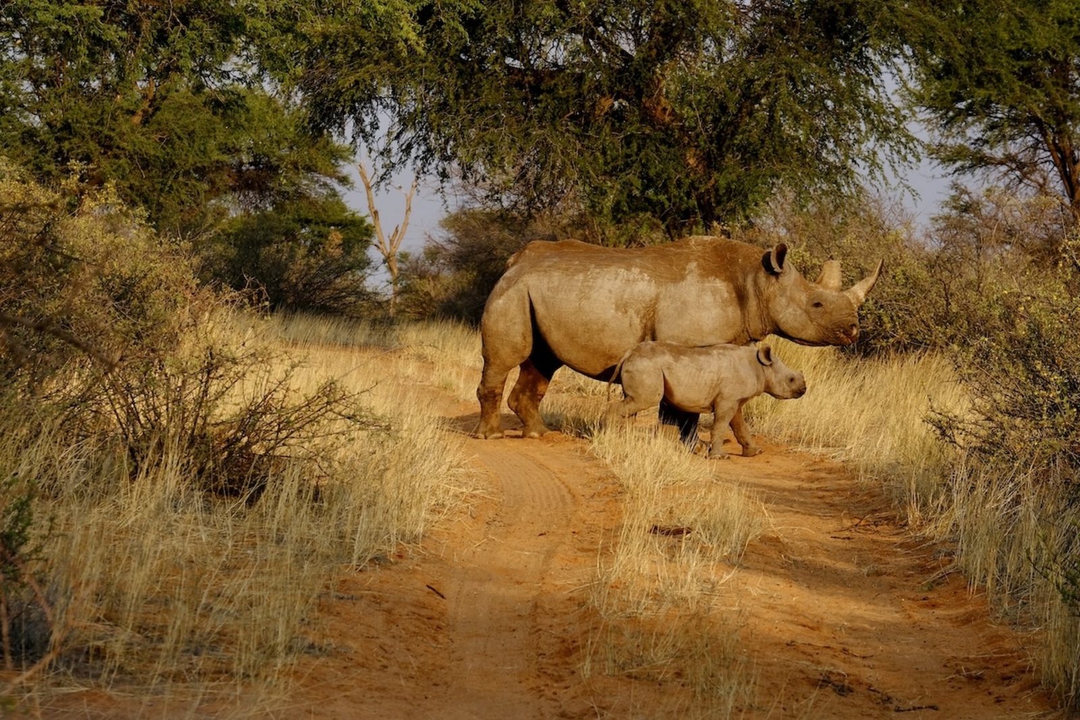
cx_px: 540
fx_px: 5219
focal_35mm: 174
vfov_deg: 7.9
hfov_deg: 11.8
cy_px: 360
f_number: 11
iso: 400
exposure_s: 1/400
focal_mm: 115.9
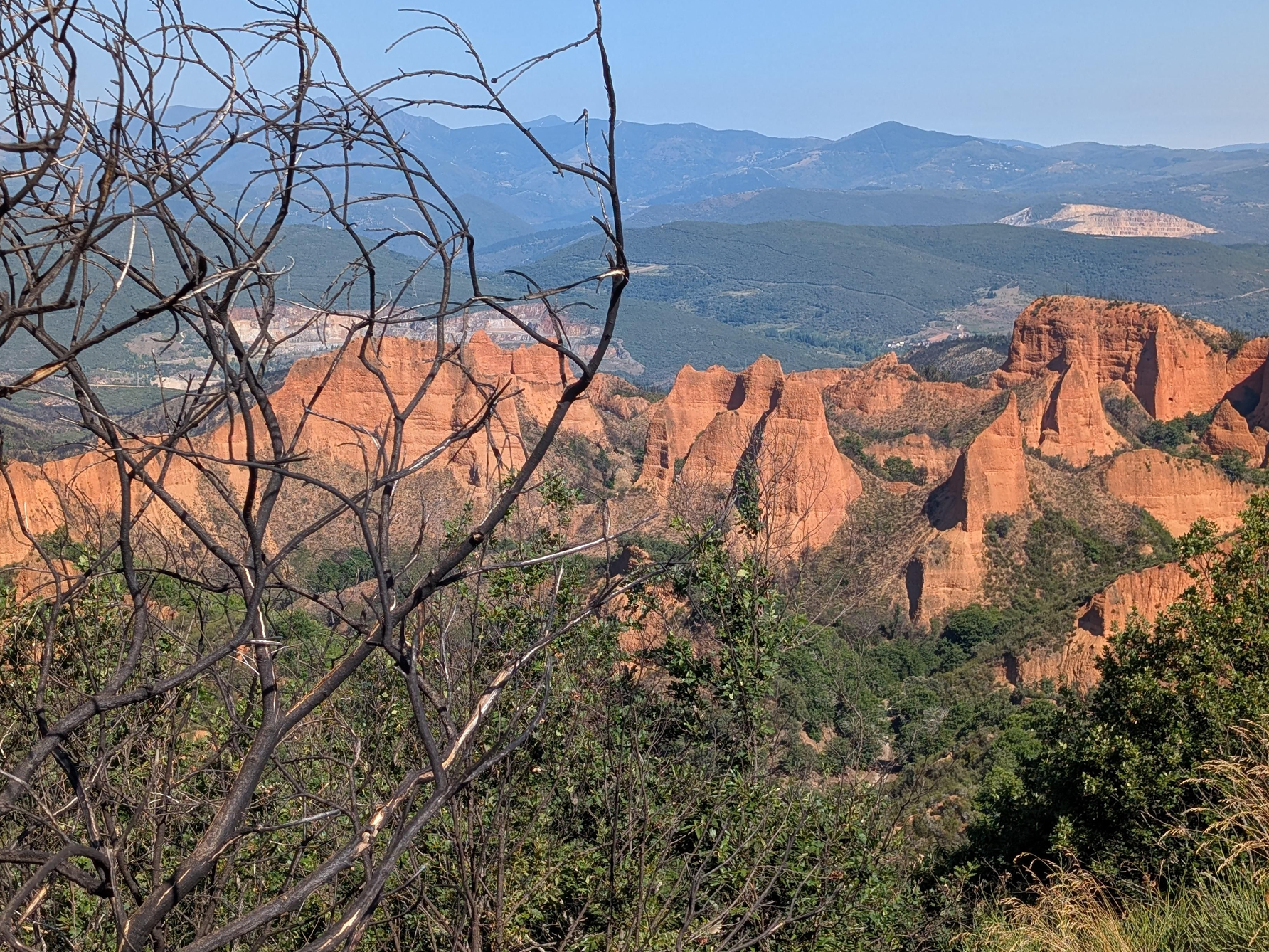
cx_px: 624
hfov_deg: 34.9
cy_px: 417
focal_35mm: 55
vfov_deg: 26.5
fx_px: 2016
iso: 19
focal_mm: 6.9
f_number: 1.68
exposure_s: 1/929
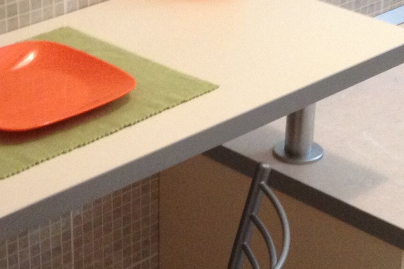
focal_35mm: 119
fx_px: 1335
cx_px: 138
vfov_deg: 11.5
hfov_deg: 17.2
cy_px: 133
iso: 200
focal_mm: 4.28
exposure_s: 1/20
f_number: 2.4
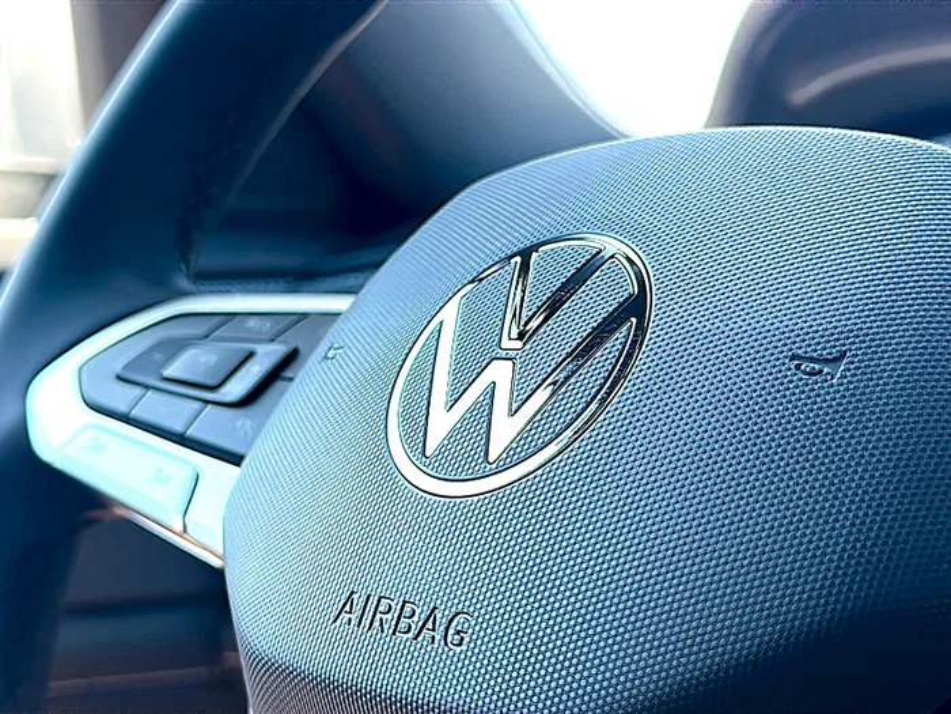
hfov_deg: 41.2
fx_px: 1264
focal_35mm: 46
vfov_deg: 31.5
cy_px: 357
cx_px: 476
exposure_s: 1/263
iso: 100
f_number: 1.78
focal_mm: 6.86
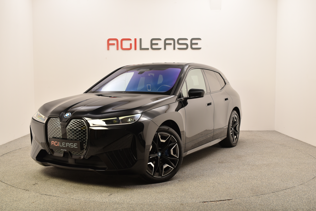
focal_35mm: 40
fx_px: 356
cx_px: 158
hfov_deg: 47.9
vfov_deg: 33.0
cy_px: 106
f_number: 7.1
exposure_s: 1/200
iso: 100
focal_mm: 27
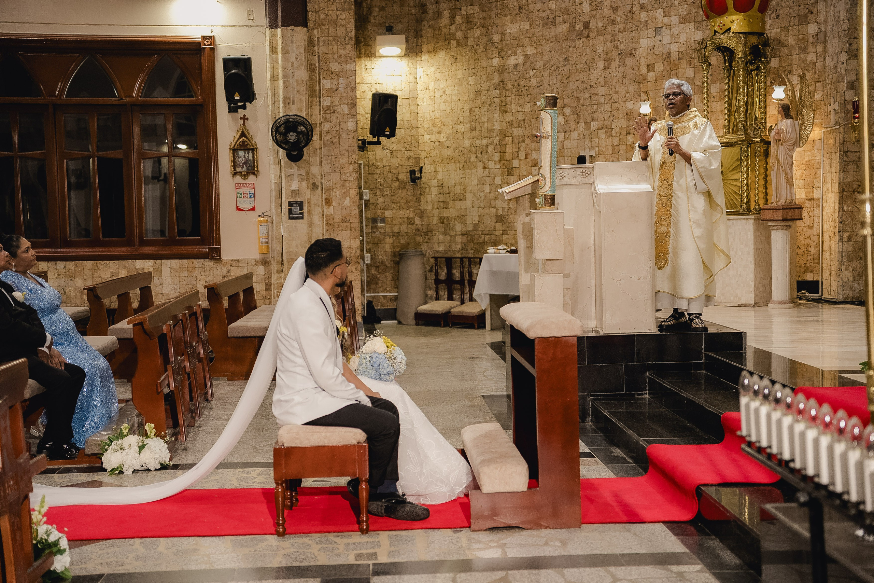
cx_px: 437
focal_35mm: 52
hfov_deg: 38.2
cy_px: 292
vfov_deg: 26.0
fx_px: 1262
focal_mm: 52
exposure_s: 1/160
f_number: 2.8
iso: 2000
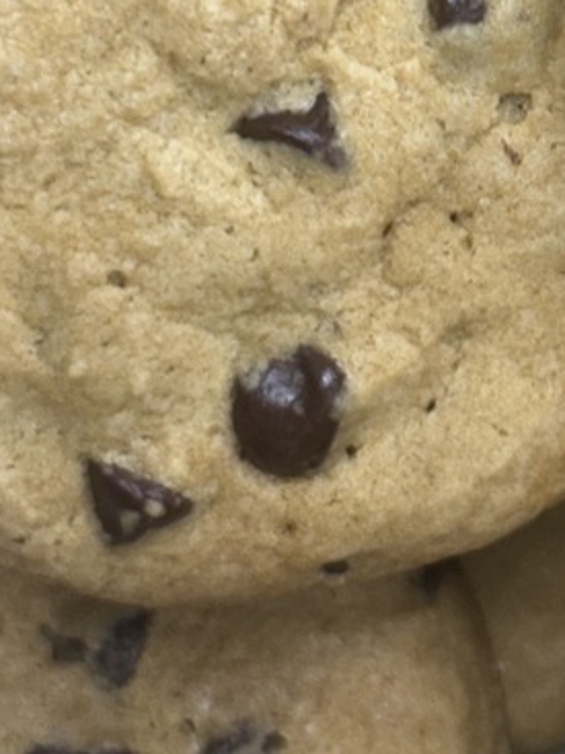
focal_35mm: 134
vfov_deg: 14.5
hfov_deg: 10.9
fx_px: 2918
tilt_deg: -58.5
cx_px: 672
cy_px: -2
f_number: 1.78
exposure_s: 1/60
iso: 64
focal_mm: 6.86
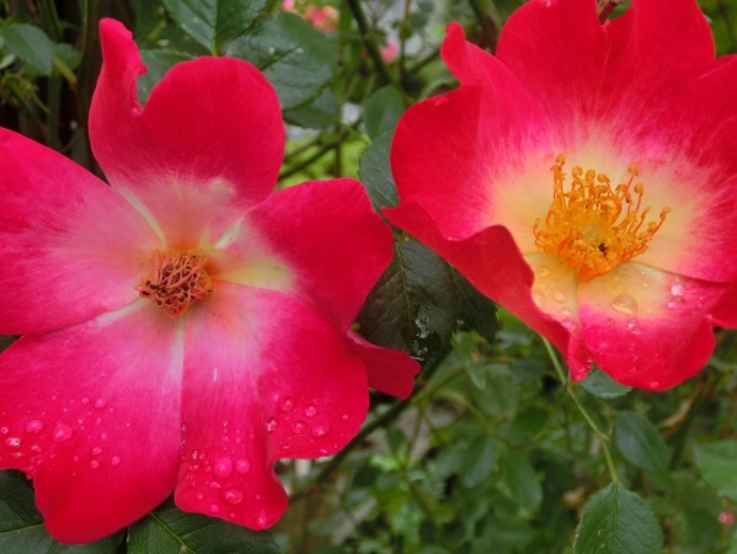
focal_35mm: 37
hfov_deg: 50.1
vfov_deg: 38.7
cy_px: 277
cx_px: 368
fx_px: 788
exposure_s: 1/200
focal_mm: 6.5
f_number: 4.1
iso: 80
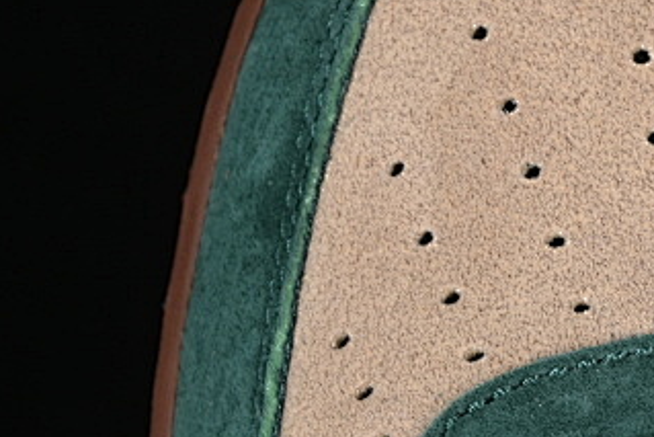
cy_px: 384
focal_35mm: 254
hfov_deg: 8.1
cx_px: 660
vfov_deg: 5.4
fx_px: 4616
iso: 160
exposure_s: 1/60
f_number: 6.3
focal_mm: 50
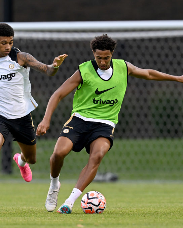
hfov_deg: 2.7
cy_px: 114
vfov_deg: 3.4
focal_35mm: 565
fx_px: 3825
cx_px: 65
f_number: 4
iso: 1000
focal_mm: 400
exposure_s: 1/640
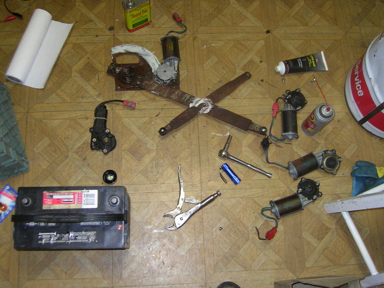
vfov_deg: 39.7
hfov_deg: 51.4
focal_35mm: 36
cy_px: 144
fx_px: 399
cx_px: 192
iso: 100
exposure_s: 1/30
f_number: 2.8
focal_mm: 5.6
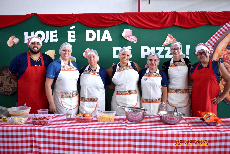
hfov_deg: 49.6
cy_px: 77
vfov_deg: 34.2
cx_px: 115
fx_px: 249
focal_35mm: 39
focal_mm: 26
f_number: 4
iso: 1000
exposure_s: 1/125
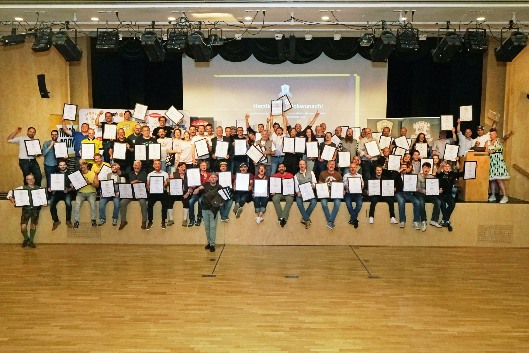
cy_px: 176
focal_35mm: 27
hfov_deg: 67.4
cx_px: 264
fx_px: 397
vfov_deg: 47.9
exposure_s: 1/100
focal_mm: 18
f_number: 8
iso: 2000
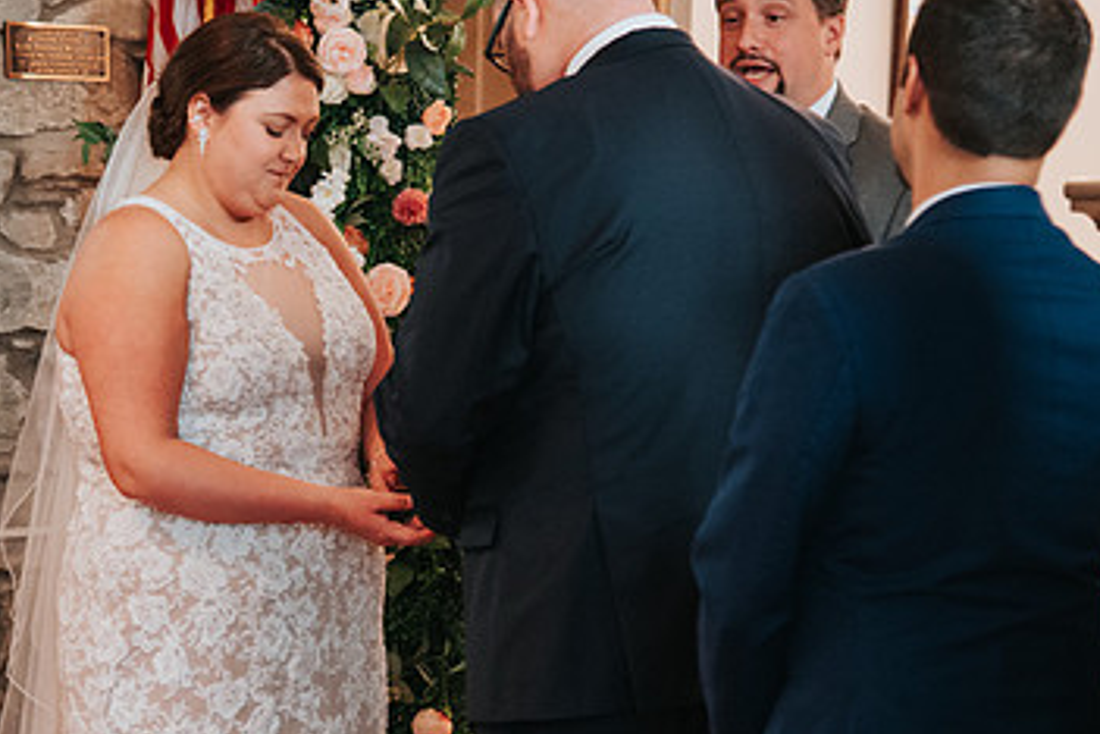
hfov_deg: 15.8
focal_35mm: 129
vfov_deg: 10.6
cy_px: 350
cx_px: 291
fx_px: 3941
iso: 3200
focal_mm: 78
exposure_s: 1/60
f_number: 4
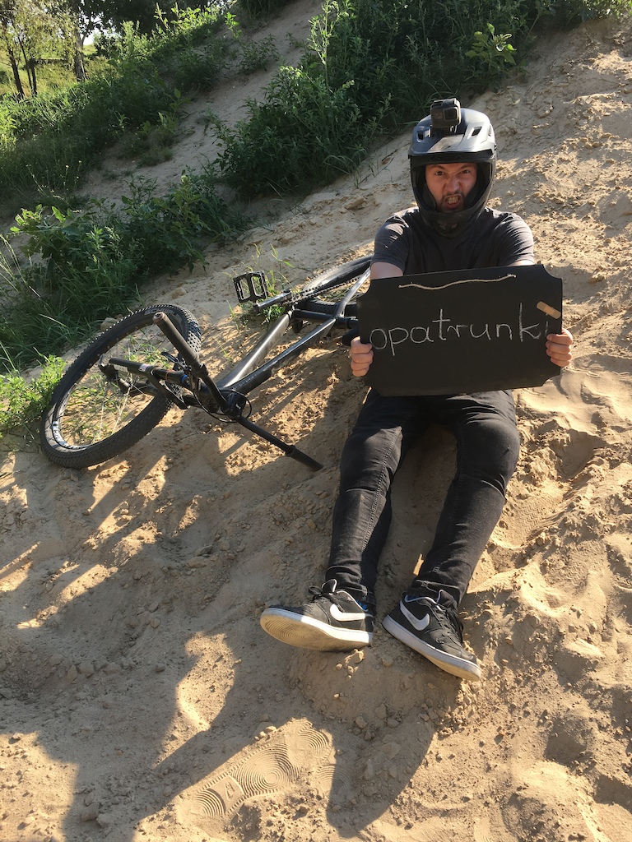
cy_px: 421
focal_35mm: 29
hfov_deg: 48.2
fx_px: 706
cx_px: 316
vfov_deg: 61.7
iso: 25
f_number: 2.2
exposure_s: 1/506
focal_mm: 4.15
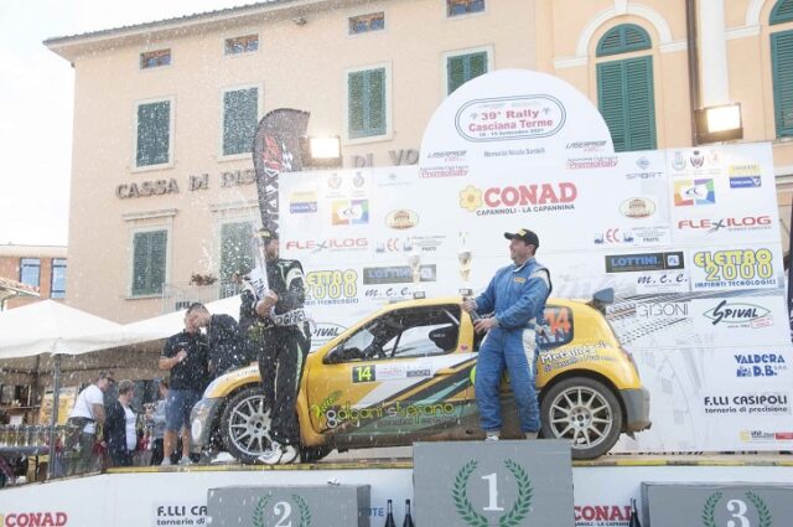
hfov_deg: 45.0
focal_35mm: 44
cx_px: 396
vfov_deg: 30.8
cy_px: 264
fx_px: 957
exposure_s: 1/320
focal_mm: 29
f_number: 6.3
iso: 640
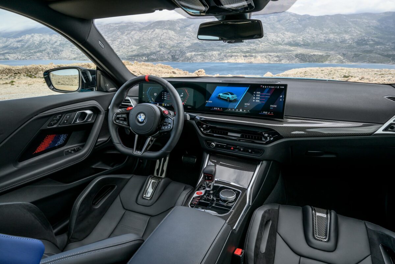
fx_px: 230
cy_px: 132
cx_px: 198
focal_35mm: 21
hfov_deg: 81.2
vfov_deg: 59.5
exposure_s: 1/80
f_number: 11
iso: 160
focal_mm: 21
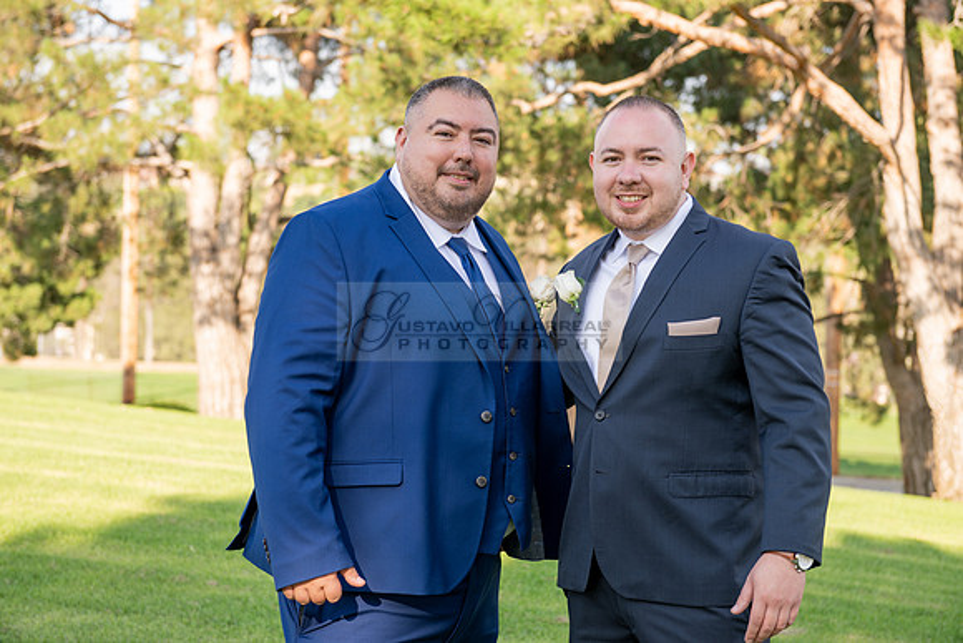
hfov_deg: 32.4
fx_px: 1659
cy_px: 322
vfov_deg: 21.9
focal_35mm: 62
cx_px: 482
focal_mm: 62
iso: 80
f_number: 4
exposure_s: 1/160
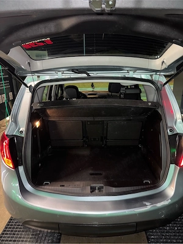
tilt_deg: -18.0
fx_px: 169
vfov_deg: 71.6
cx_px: 92
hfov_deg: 56.8
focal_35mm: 24
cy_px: 122
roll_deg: +1.1
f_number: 1.78
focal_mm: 6.76
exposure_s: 1/4
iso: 160
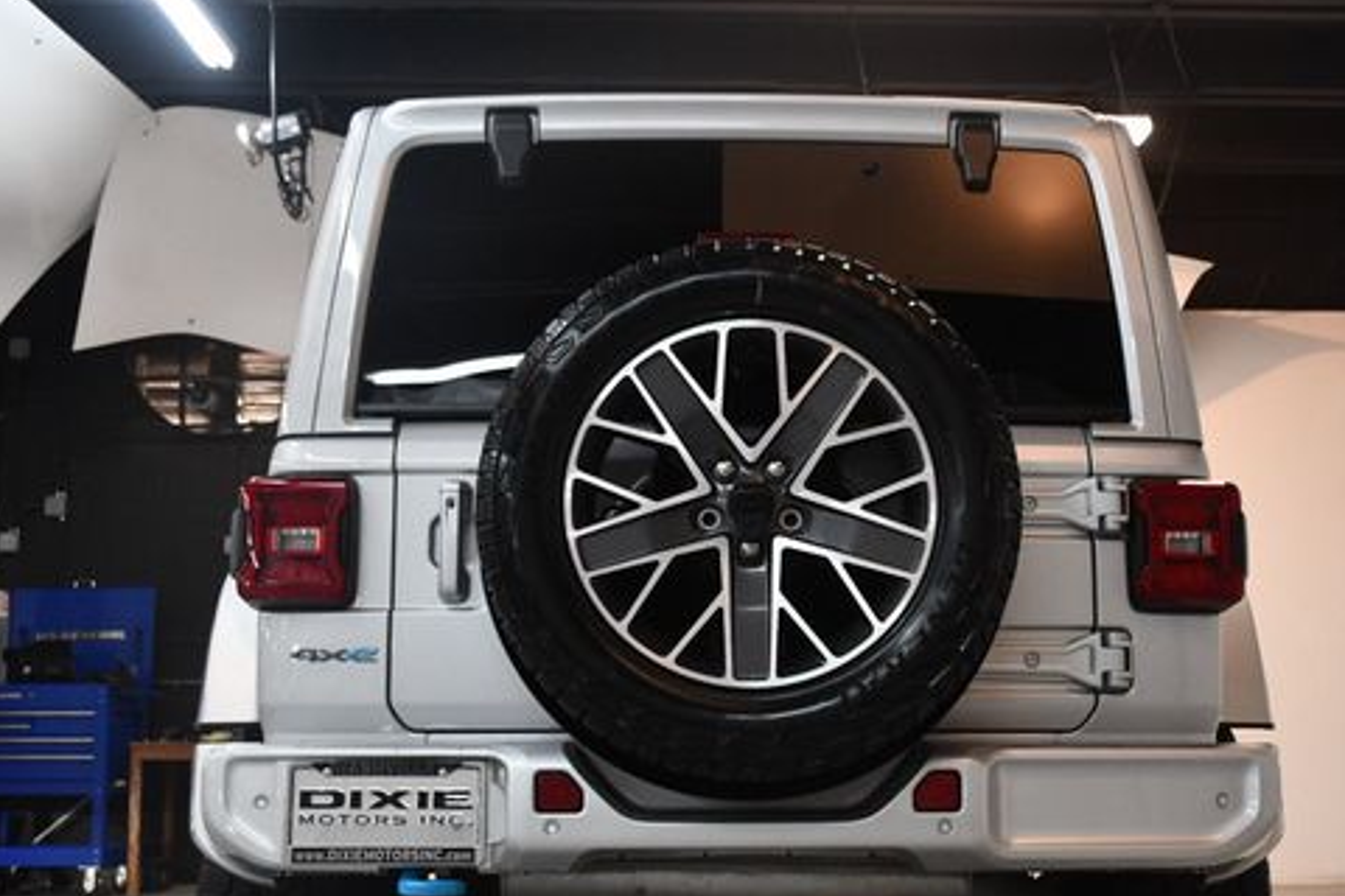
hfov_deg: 41.1
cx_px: 748
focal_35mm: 48
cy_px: 535
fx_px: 1793
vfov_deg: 28.0
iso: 1600
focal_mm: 24
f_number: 3.8
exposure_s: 1/125
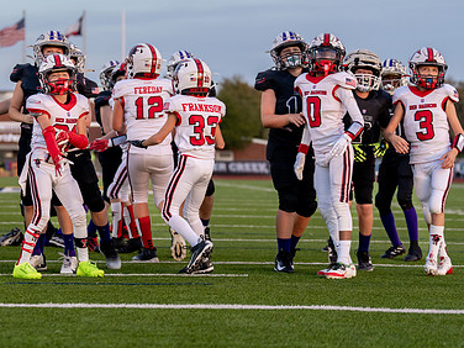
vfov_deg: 10.2
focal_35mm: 146
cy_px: 151
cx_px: 55
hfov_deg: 13.4
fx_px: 1957
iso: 800
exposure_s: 1/1250
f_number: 2.8
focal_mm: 83
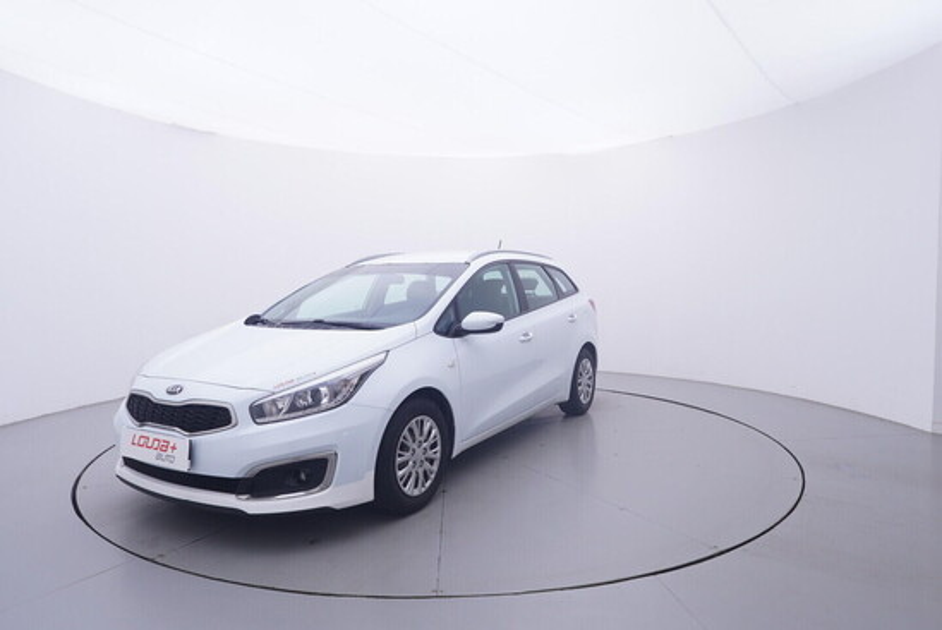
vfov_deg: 56.2
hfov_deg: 77.3
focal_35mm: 22
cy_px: 315
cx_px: 471
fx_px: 589
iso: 200
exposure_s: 1/80
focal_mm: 15
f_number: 5
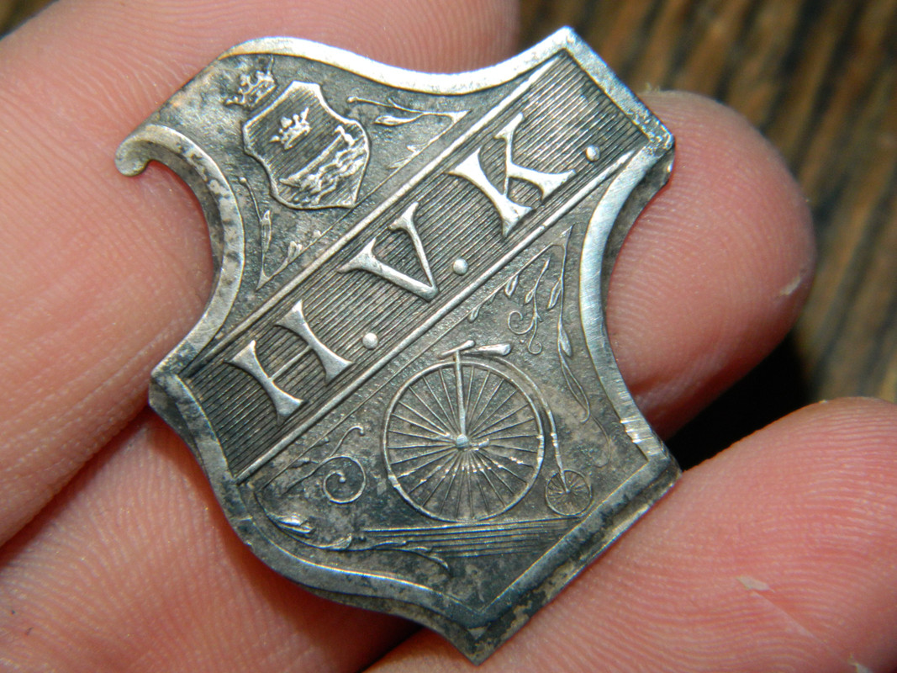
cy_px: 336
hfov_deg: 19.1
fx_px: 2669
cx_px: 448
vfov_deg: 14.4
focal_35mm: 103
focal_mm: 18.6
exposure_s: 1/60
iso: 200
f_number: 12.6
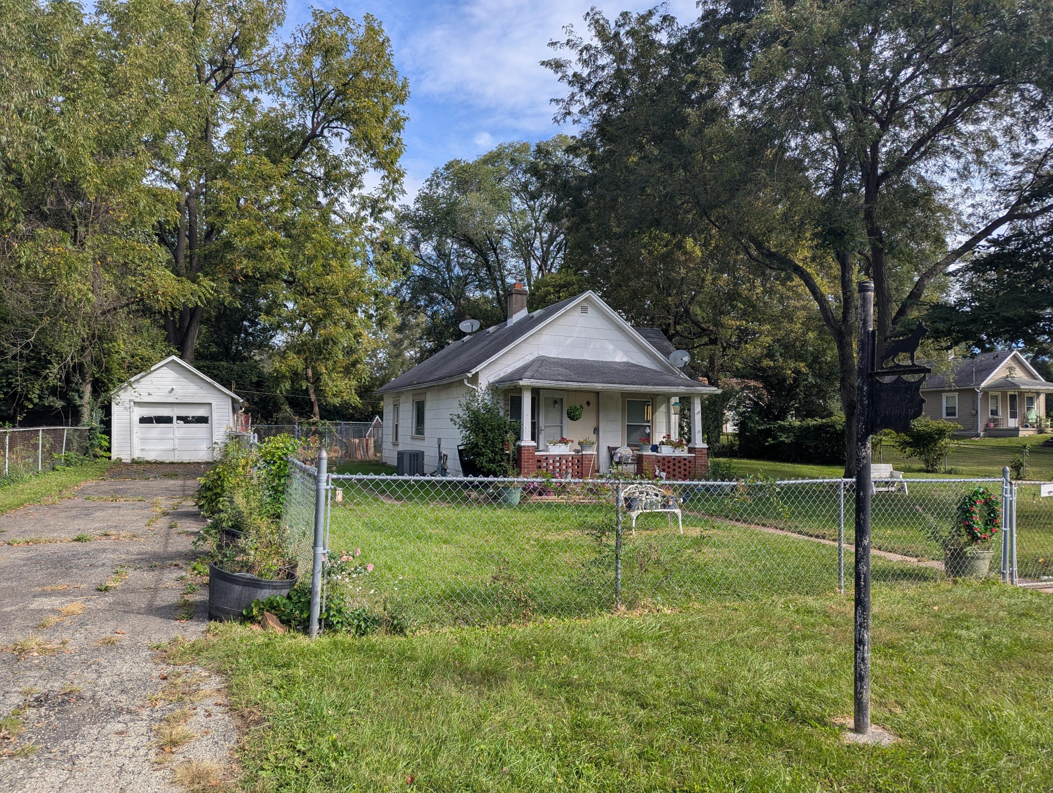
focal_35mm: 24
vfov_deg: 56.9
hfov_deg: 71.5
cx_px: 526
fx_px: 731
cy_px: 396
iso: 52
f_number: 1.85
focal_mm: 6.81
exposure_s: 1/1490
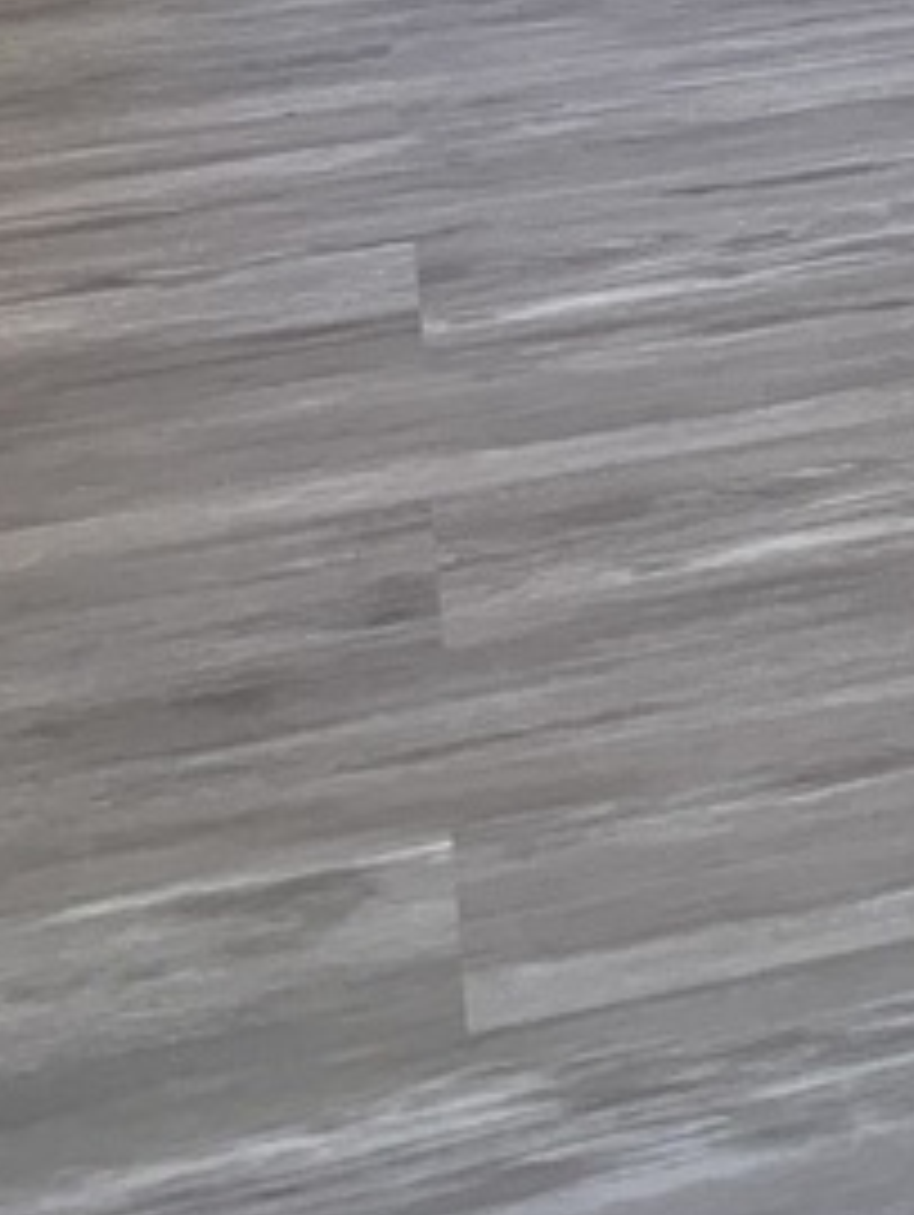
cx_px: 1553
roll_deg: +0.3
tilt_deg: -7.5
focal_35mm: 104
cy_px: -1188
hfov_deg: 13.1
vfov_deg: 15.3
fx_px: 3656
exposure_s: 1/60
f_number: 1.8
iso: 80
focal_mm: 4.25
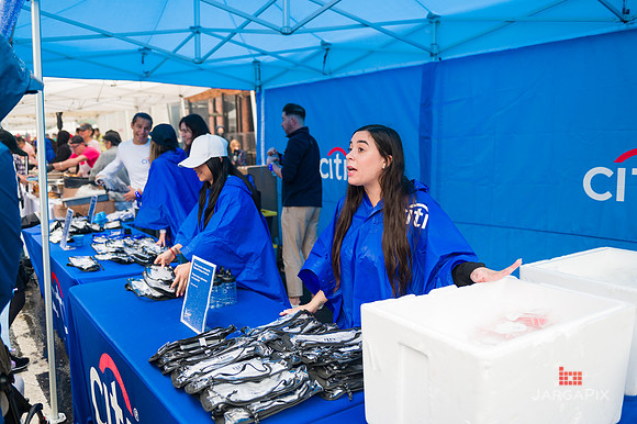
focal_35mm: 29
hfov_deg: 63.7
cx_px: 318
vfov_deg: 44.9
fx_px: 513
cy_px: 212
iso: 320
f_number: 3.2
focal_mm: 29
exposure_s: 1/250
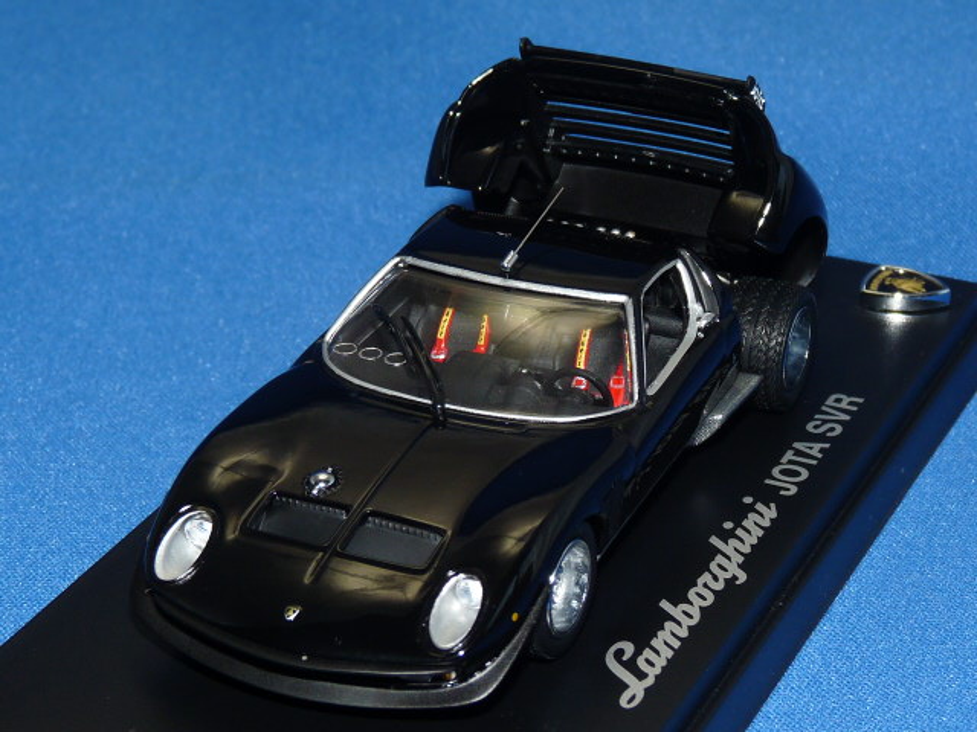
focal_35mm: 101
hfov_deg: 19.4
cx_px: 488
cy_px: 366
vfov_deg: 14.6
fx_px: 2851
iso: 100
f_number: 4
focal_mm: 10.4
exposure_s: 1/60
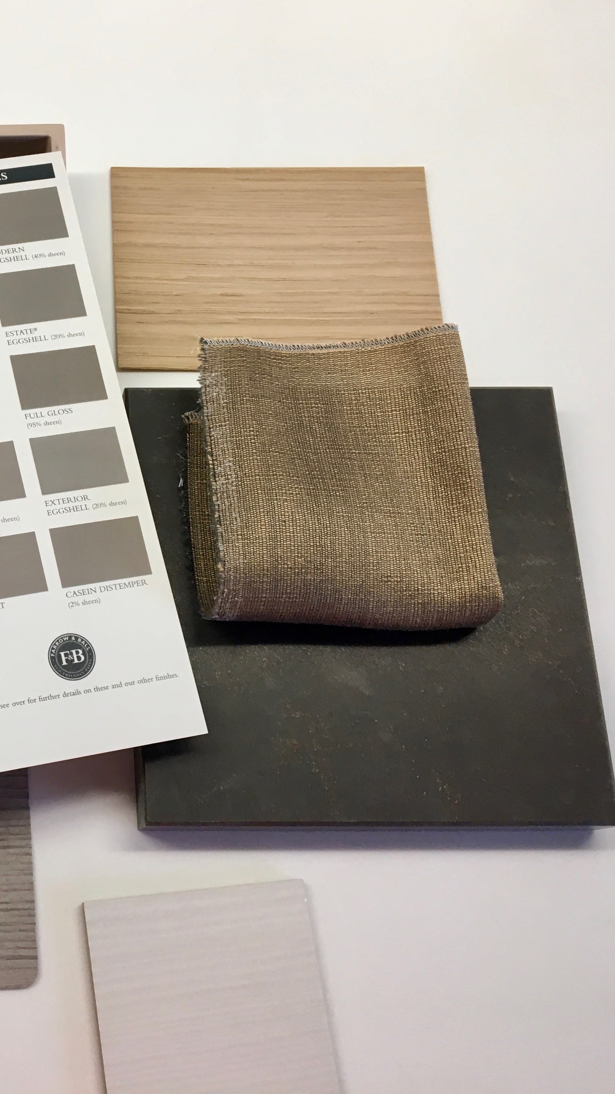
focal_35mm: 43
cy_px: 537
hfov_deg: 26.2
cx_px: -8
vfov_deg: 47.4
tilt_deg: -73.0
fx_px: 1247
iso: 40
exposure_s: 1/33
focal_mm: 4.15
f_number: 2.2
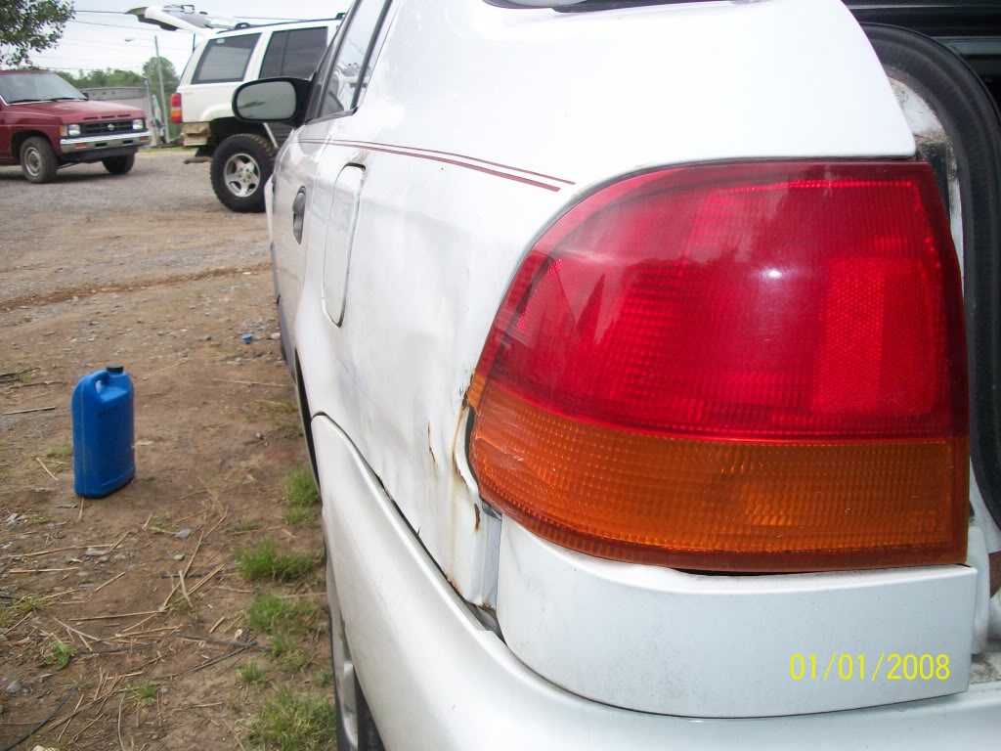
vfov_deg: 44.2
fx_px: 925
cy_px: 376
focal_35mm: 32
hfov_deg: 56.8
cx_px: 500
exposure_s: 1/200
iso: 80
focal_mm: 5.7
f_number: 2.9
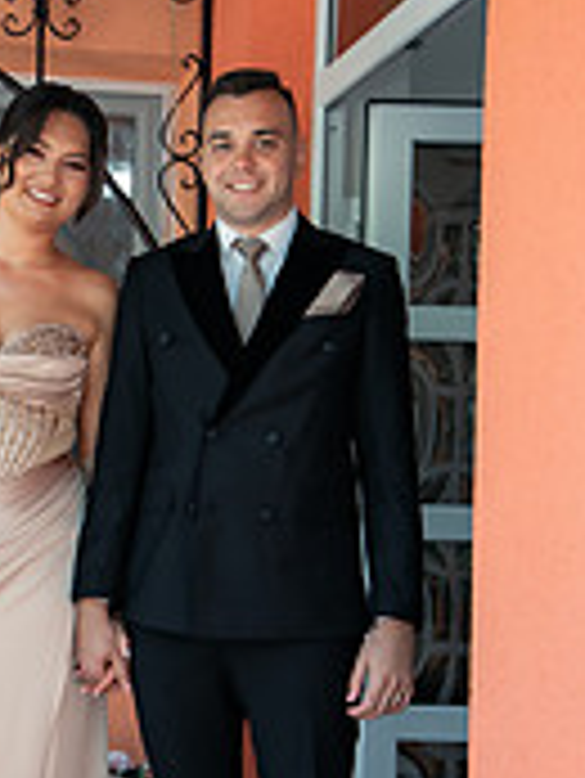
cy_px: 472
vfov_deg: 29.7
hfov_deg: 21.9
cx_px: 27
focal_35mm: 65
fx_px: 1463
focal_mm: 26
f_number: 2.8
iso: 100
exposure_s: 1/125
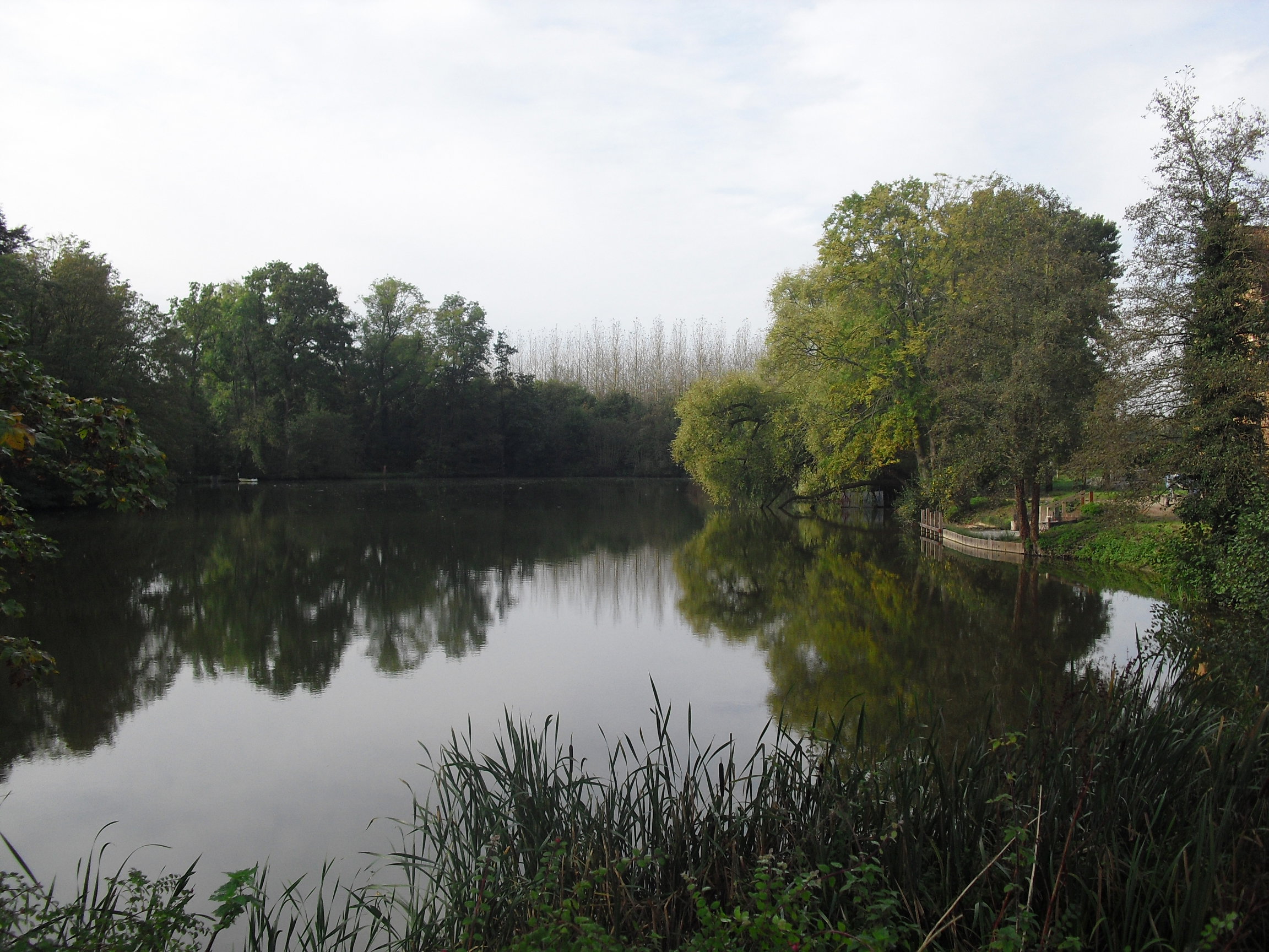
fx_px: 1320
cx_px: 634
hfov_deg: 51.4
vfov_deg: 39.7
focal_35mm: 36
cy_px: 476
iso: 100
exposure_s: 1/125
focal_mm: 6.3
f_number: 7.8
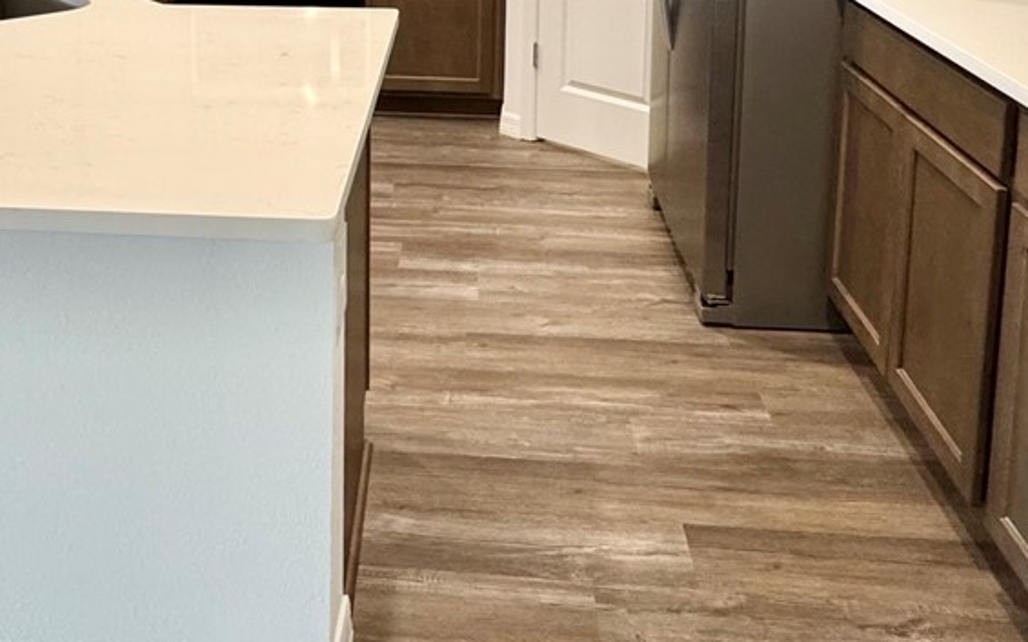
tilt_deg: -7.4
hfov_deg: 46.5
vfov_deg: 27.6
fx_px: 1177
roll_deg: -0.2
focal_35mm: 42
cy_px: -85
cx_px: 349
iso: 250
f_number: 2.2
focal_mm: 2.22
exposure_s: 1/60
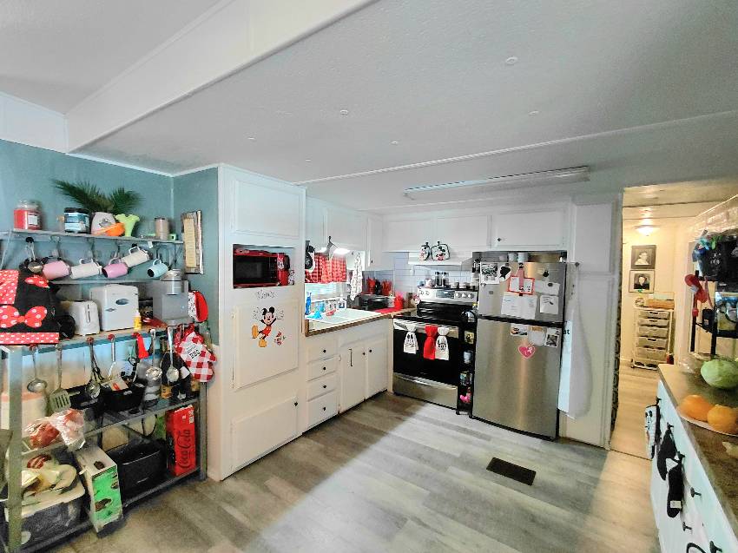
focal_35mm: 16
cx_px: 369
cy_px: 276
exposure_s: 1/40.2
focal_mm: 1.64
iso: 250
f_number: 2.2
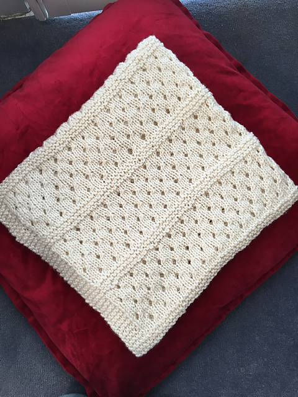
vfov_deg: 61.7
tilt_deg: -83.7
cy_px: 198
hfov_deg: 48.2
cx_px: 149
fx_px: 333
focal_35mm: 29
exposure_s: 1/33
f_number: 2.2
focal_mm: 4.15
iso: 40
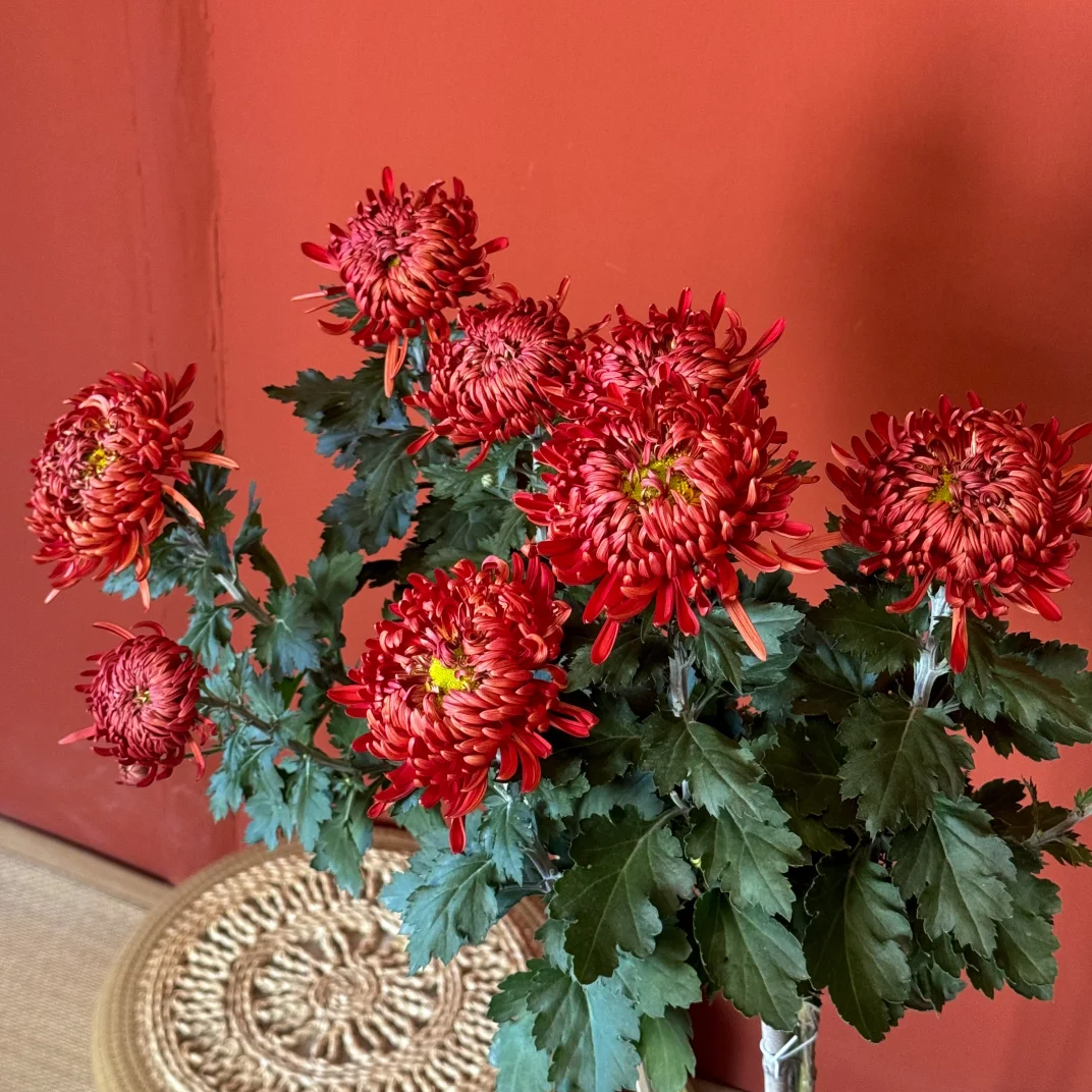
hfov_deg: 30.0
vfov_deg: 30.0
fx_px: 2034
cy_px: 434
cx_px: 546
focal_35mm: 57
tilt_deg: -32.3
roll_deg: -4.2
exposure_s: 1/57
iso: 250
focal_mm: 6.86
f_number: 1.78
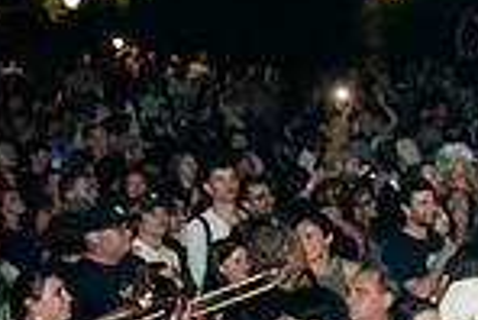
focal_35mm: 94
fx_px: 1249
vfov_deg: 14.6
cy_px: 215
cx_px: 885
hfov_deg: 17.3
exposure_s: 1/200
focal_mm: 24
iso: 8000
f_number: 3.2
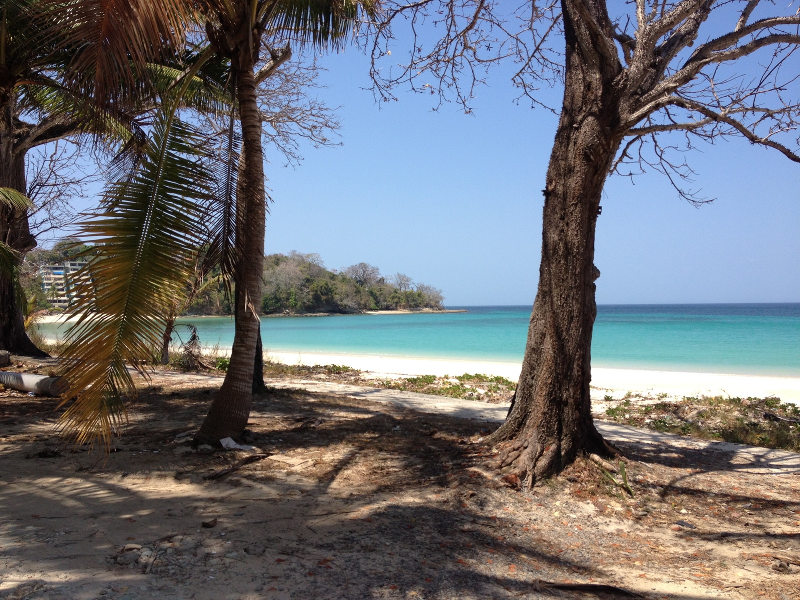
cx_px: 400
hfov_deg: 52.6
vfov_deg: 40.7
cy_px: 300
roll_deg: +0.9
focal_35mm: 35
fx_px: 809
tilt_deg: -2.8
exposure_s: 1/1381
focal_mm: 4.28
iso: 50
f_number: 2.4
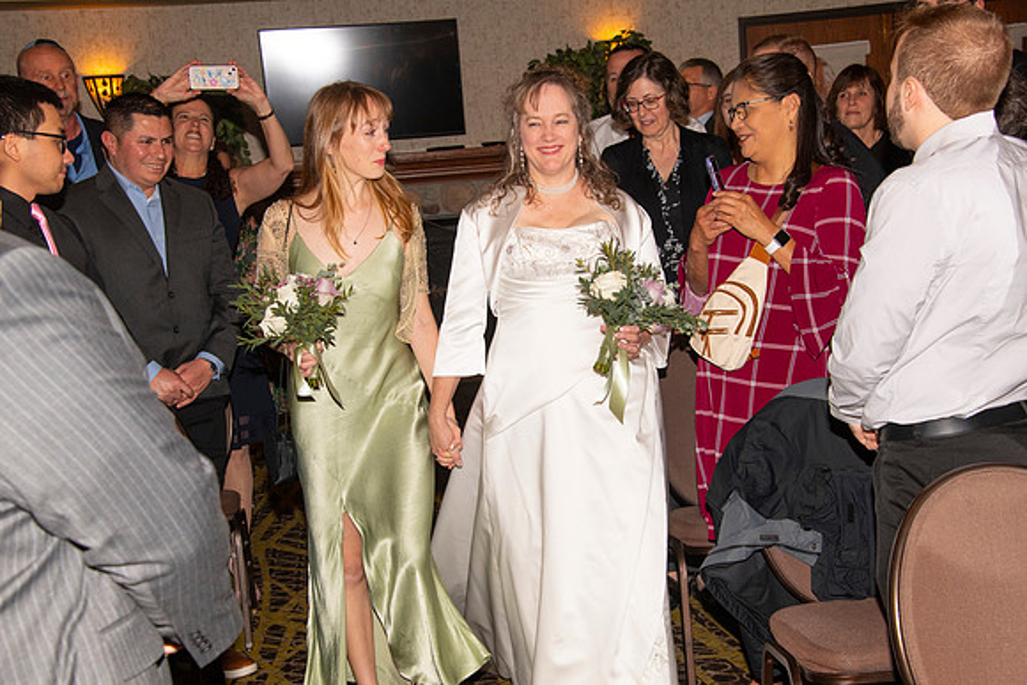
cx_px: 514
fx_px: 1769
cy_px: 342
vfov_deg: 21.9
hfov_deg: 32.4
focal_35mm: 62
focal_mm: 62
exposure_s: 1/160
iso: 1000
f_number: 8
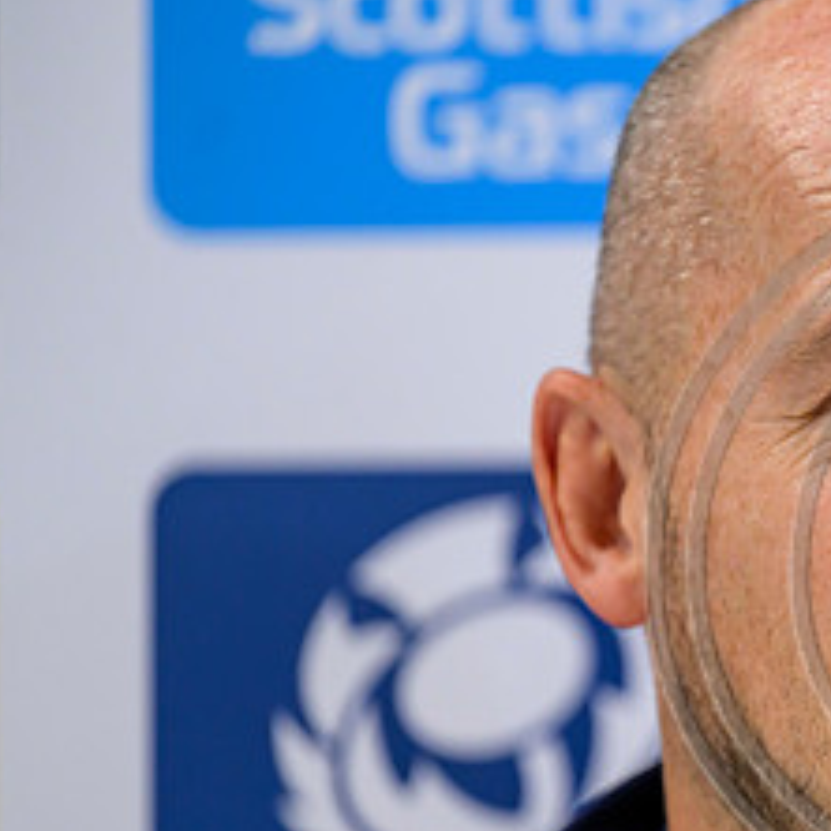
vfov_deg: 3.9
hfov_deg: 3.9
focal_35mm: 451
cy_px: 560
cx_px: 1029
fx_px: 12249
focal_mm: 200
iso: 1250
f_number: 2.8
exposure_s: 1/200
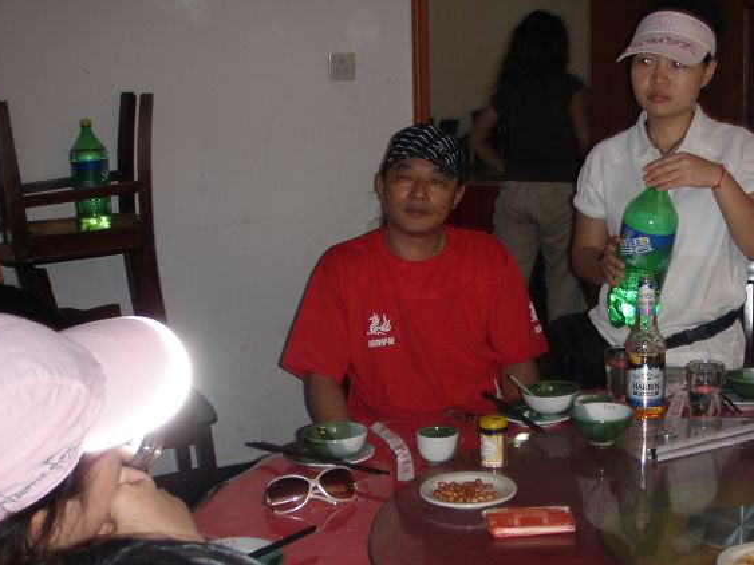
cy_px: 357
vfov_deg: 26.9
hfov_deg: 35.2
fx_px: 1176
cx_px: 497
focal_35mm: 54
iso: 100
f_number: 3.5
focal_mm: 6.7
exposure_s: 1/30
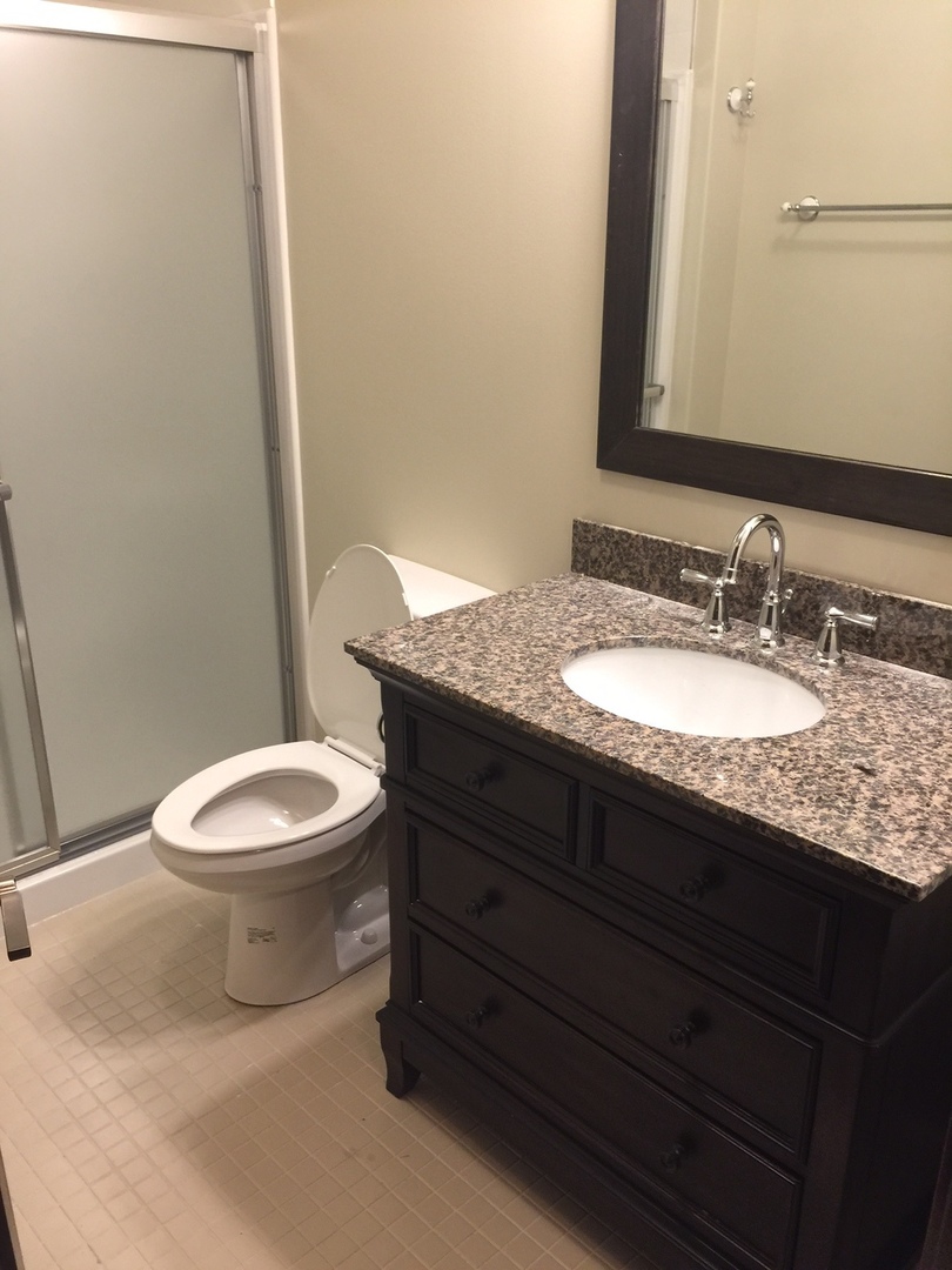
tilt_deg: -20.2
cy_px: 635
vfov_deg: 61.7
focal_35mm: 29
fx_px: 1063
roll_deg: -1.1
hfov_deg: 48.2
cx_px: 476
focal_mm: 4.15
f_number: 2.2
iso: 40
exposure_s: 1/15
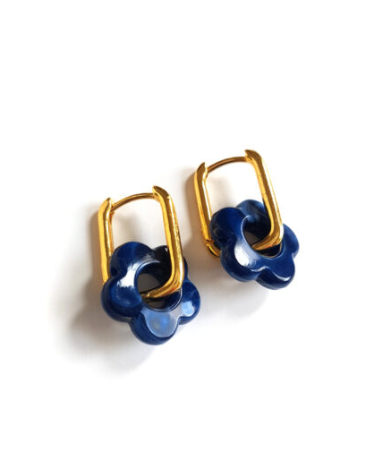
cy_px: 222
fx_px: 388
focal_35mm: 28
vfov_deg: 62.2
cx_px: 184
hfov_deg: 51.5
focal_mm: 4.2
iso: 50
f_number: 1.7
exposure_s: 1/126
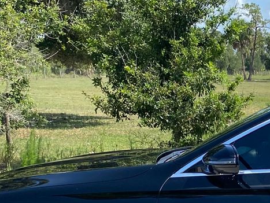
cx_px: 360
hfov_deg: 20.0
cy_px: 217
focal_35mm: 89
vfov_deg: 16.2
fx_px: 695
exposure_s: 1/2513
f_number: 1.8
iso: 32
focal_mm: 4.25
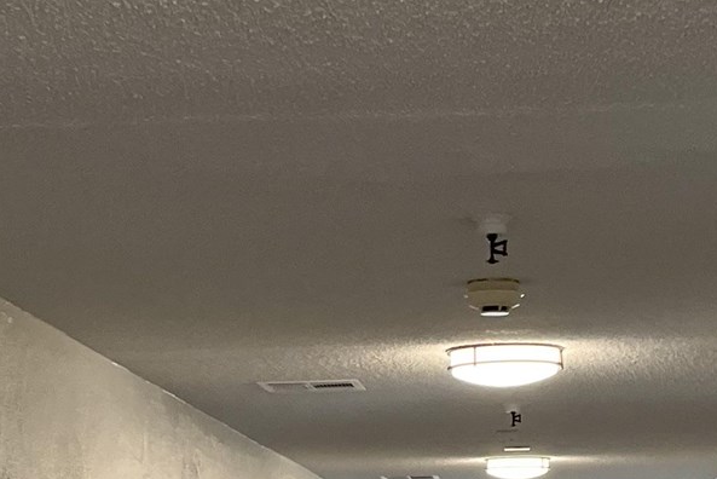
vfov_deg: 12.7
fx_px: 2092
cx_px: 384
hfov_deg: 19.4
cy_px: 578
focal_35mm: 105
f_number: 1.6
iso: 125
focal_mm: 5.1
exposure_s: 1/120
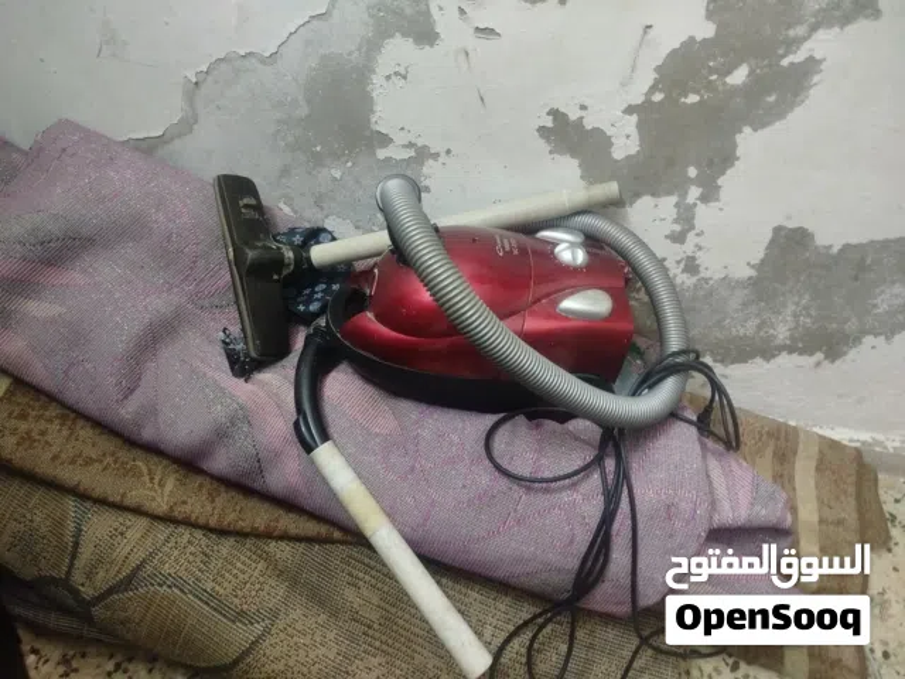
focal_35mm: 24
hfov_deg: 71.6
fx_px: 627
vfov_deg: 56.8
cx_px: 452
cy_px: 340
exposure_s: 1/17
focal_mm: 5.31
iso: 1000
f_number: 1.7
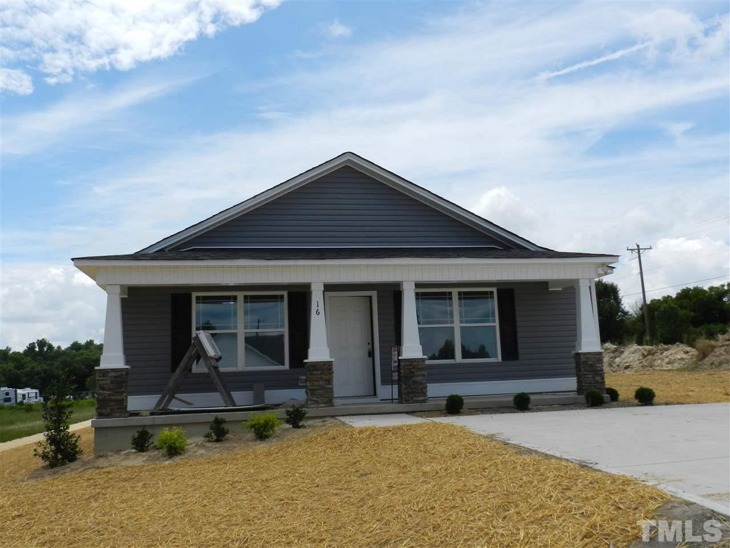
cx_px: 365
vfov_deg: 44.2
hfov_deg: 56.8
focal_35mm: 32
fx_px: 675
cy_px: 274
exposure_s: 1/1000
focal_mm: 5.6
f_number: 5
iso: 160
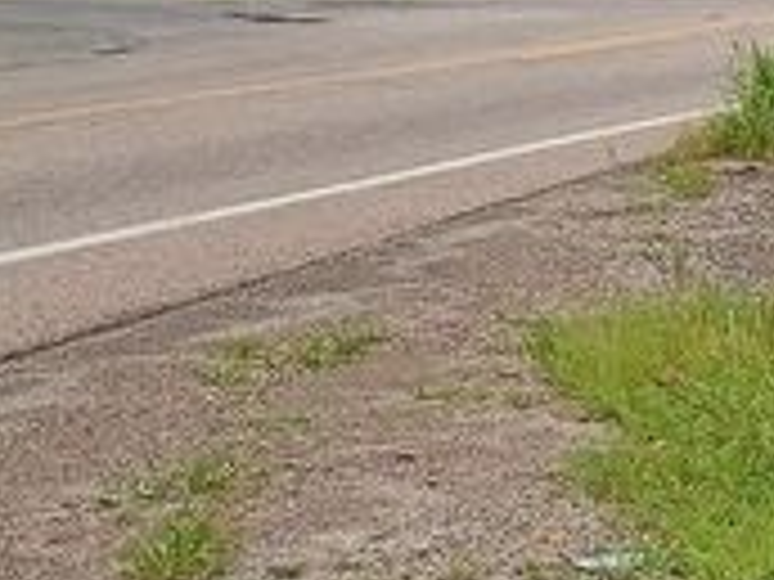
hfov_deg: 13.2
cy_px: 9
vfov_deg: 10.9
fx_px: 3019
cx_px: 1386
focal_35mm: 135
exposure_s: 1/704
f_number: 1.8
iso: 100
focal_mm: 4.27
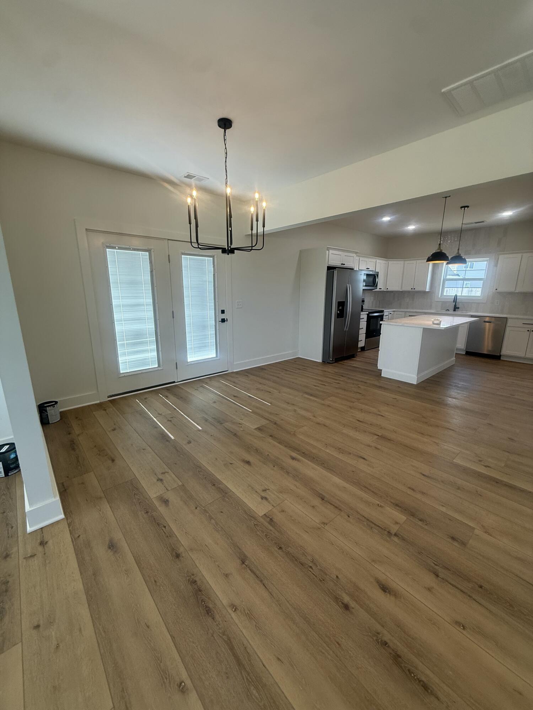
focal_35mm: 14
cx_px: 266
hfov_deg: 85.7
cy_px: 355
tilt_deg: -14.5
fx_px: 287
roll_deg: -0.3
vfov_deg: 102.1
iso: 80
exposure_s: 1/120
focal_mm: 2.22
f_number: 2.2
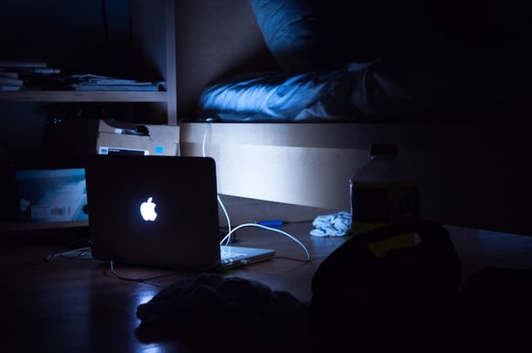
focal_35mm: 66
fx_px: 974
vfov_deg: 20.6
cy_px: 157
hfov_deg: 30.5
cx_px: 280
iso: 200
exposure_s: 1/3
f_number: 4.5
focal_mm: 38
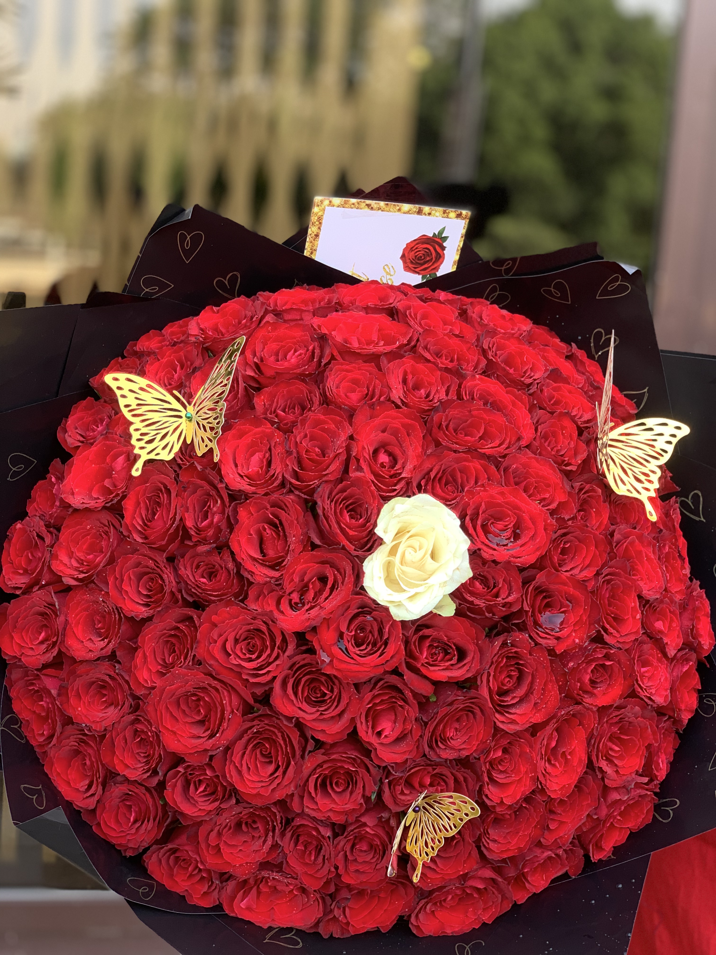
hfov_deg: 28.0
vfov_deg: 36.8
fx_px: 1434
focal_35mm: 52
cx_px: 358
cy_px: 478
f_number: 2.4
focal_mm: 6
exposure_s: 1/122
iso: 100
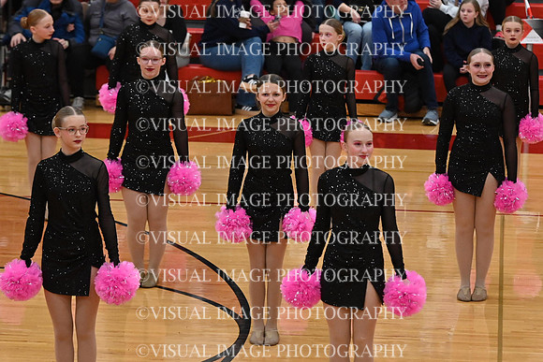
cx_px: 272
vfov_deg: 7.0
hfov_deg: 10.5
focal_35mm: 195
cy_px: 181
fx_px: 2942
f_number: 4
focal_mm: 130
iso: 6400
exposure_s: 1/400
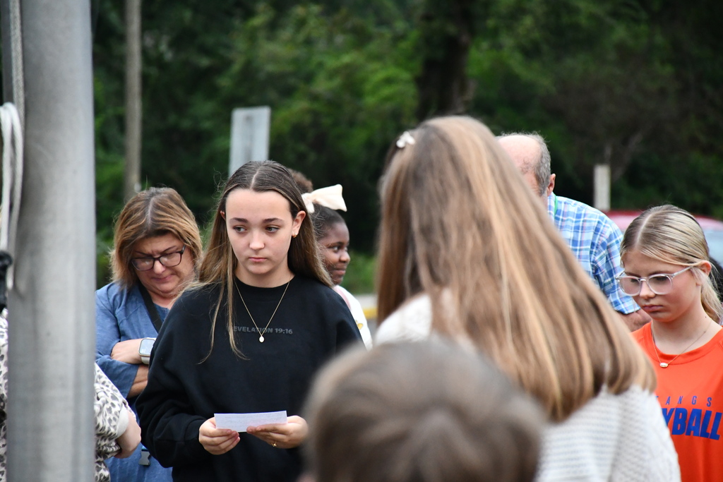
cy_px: 241
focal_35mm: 210
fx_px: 4218
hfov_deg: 9.8
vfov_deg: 6.5
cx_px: 362
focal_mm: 140
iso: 4000
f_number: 5.6
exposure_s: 1/125
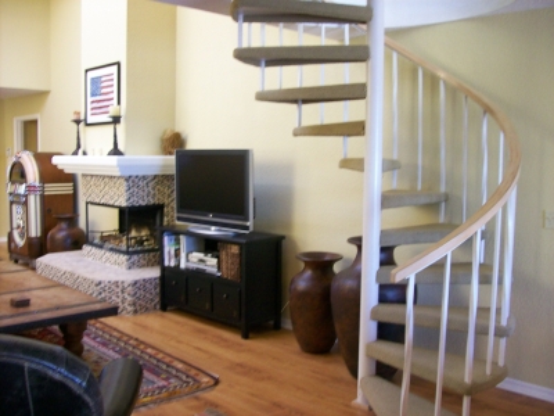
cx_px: 277
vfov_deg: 39.7
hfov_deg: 51.4
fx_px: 576
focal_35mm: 36
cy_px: 208
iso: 160
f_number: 2.7
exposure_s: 1/23.4
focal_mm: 6
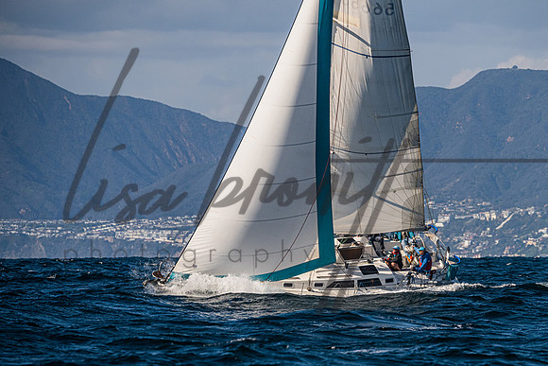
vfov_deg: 3.8
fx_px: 5505
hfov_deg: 5.7
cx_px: 354
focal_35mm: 362
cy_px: 234
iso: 400
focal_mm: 270
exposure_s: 1/5000
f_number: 6.3
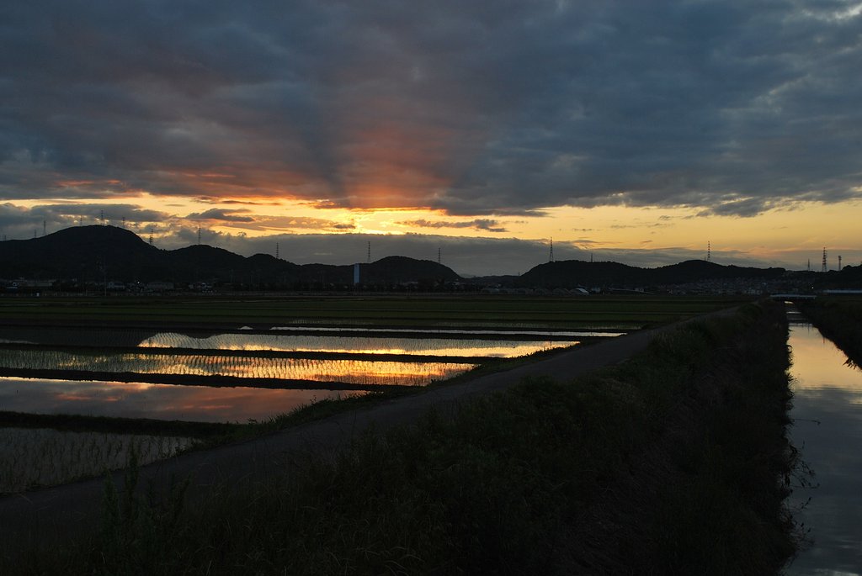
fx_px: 1007
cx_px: 431
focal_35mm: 42
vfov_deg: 32.0
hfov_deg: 46.4
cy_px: 288
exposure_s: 1/80
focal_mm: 28
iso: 100
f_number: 8
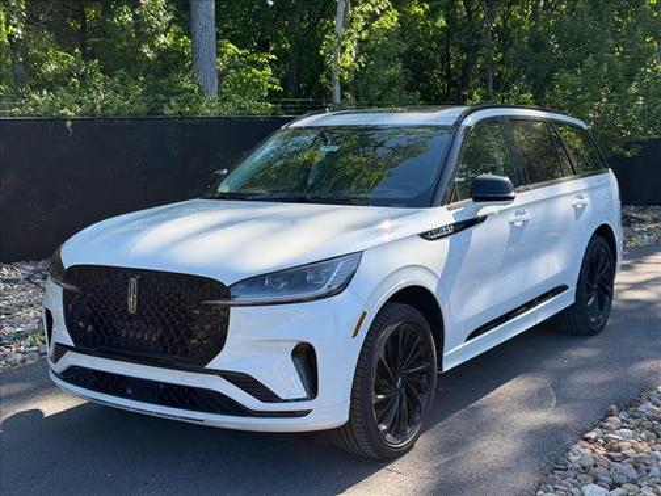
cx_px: 330
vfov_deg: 30.3
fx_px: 917
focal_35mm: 48
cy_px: 248
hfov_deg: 39.7
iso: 80
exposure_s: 1/1642
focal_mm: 6.76
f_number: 1.78
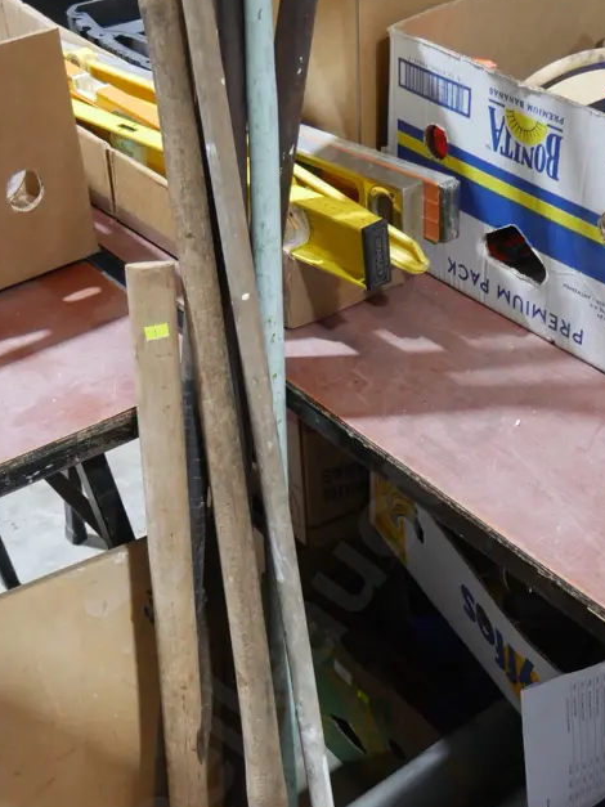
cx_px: 355
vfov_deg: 38.3
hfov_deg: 29.6
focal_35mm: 49
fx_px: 1142
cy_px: 569
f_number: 3.6
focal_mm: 15
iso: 1000
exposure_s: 1/60
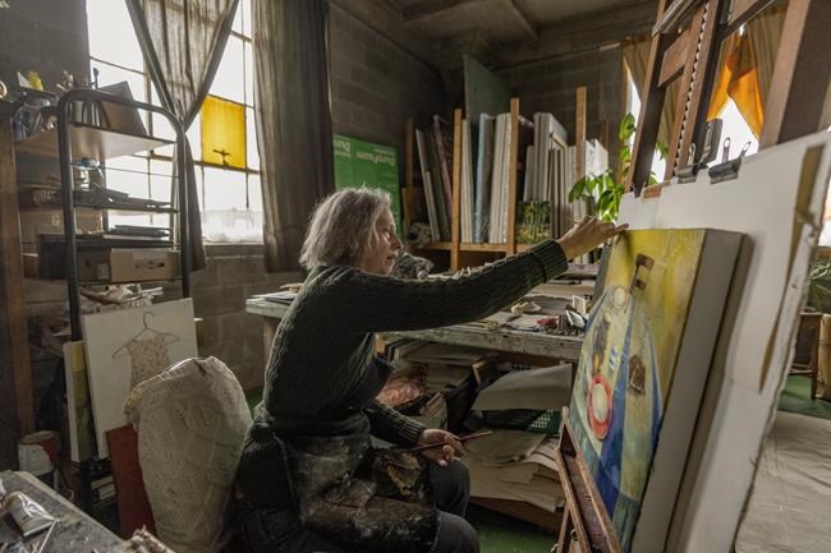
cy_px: 276
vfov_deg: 67.4
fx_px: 415
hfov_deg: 90.0
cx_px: 416
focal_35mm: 18
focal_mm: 18
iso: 1600
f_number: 2.8
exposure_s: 1/400
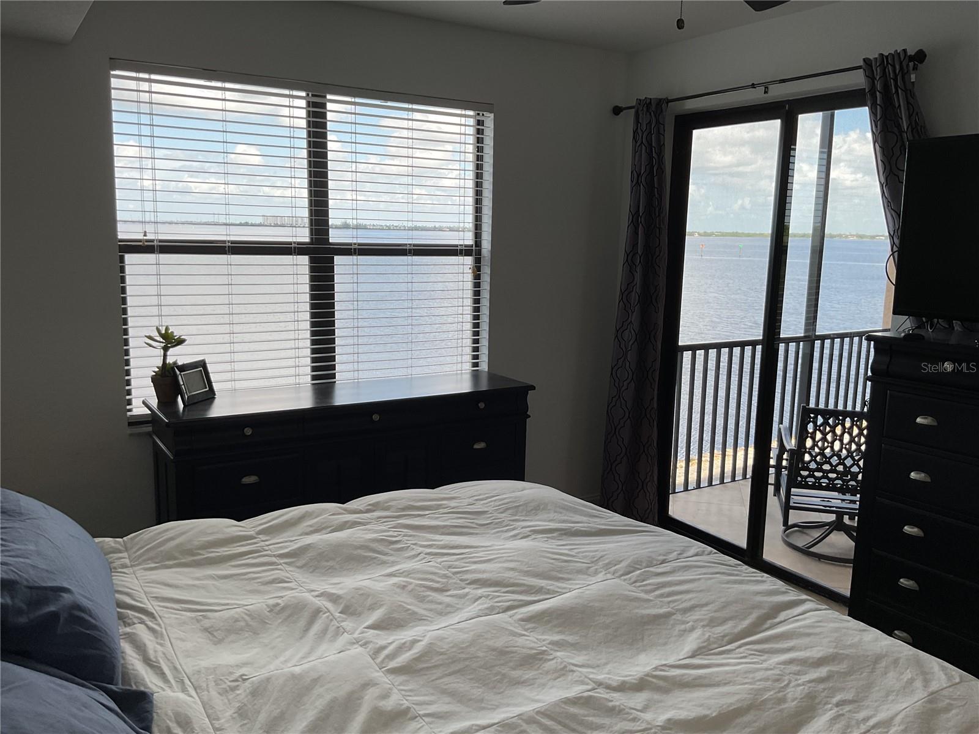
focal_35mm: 29
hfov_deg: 61.7
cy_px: 367
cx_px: 490
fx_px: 820
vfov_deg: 48.2
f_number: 1.8
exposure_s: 1/176
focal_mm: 3
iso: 16
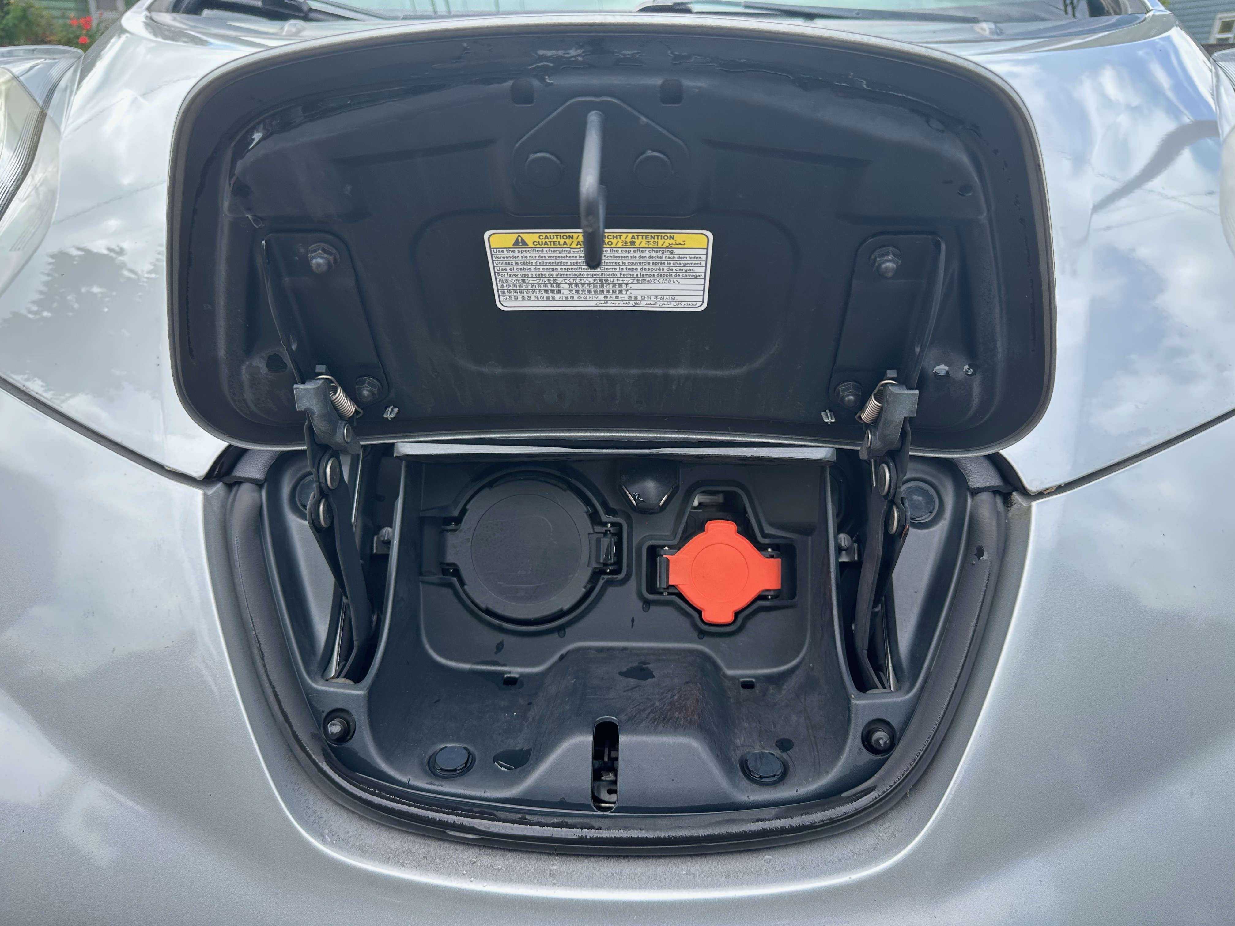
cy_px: 463
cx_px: 618
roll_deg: -2.7
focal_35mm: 24
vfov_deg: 56.8
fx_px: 856
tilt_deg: -24.2
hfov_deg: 71.6
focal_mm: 6.86
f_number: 1.78
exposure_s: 1/864
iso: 80
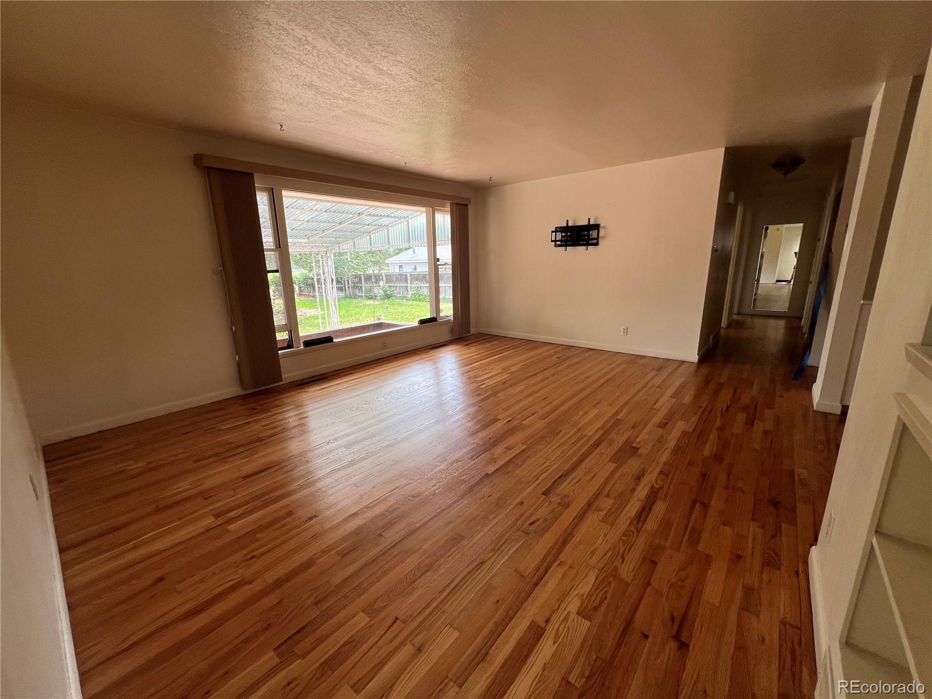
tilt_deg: -14.2
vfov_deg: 89.9
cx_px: 466
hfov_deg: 106.2
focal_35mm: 13
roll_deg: +1.1
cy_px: 350
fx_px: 350
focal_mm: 1.57
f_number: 1.8
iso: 40
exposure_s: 1/99
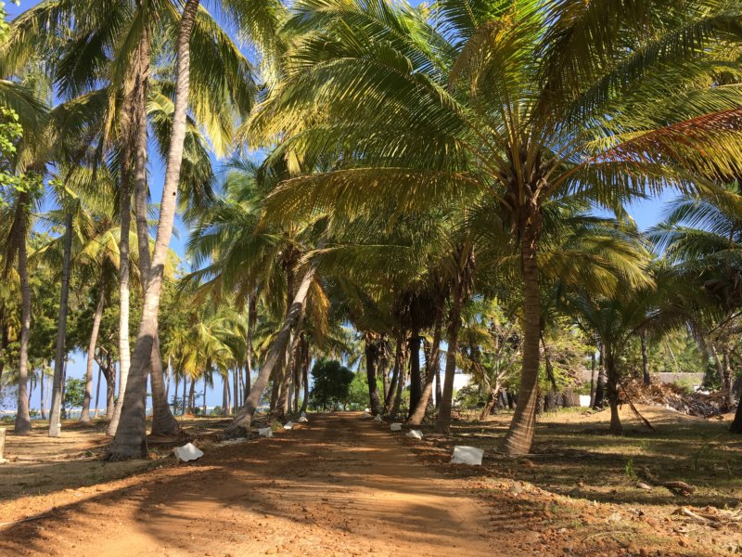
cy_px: 278
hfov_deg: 61.7
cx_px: 371
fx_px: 622
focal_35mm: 29
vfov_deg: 48.2
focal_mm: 4.15
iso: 25
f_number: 2.2
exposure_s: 1/553
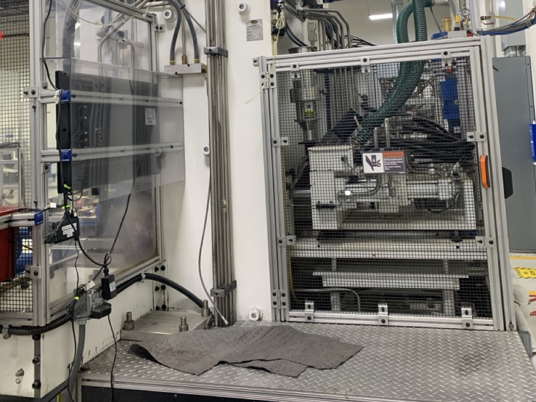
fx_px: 542
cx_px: 268
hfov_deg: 52.6
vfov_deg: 39.3
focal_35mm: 35
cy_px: 87
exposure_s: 1/60
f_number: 1.8
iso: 250
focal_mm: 4.25
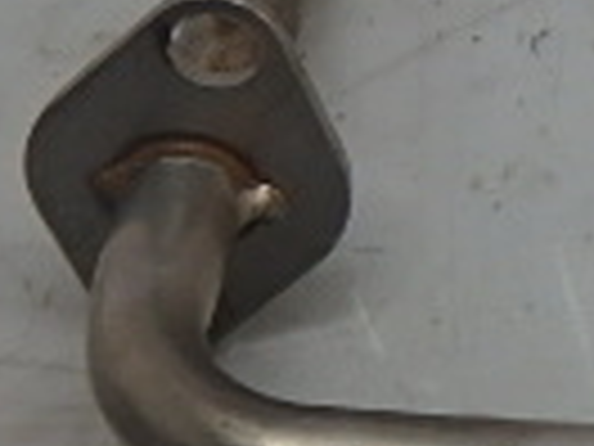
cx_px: 994
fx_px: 2334
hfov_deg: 13.3
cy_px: 81
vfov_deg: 10.9
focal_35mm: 136
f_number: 4.4
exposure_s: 1/50
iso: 200
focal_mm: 5
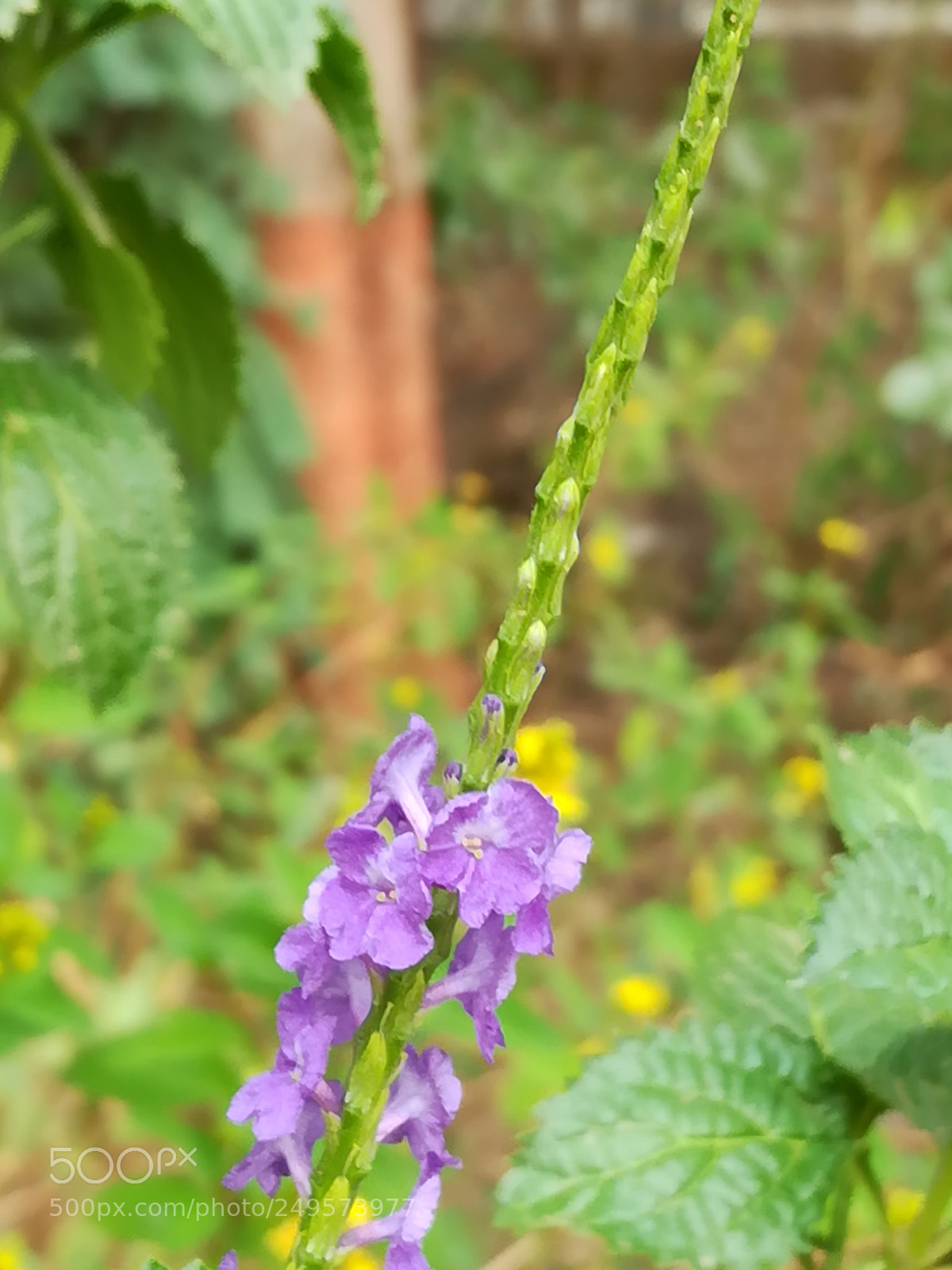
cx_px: 476
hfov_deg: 53.1
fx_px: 953
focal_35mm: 26
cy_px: 635
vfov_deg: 67.3
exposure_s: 1/100
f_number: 2.2
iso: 50
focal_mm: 3.83
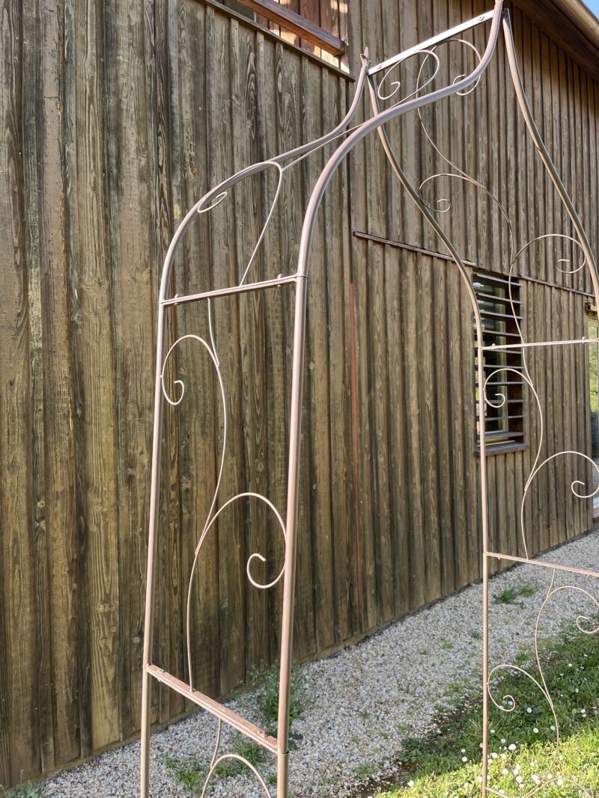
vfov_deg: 67.3
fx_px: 600
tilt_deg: -1.6
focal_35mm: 26
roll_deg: +1.9
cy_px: 399
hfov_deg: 53.1
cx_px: 300
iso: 50
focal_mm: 5.1
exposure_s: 1/317
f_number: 1.6
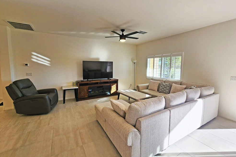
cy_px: 76
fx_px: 92
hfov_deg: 104.3
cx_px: 119
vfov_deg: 81.2
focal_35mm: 14
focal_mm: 2.2
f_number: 2.2
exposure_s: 1/143
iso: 50
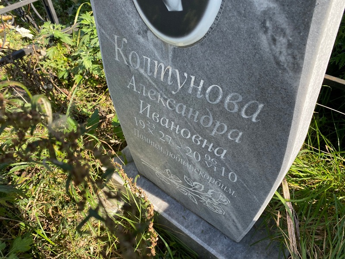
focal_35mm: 26
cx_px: 172
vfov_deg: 53.1
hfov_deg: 67.3
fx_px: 259
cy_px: 130
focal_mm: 4.25
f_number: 1.8
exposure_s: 1/644
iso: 32
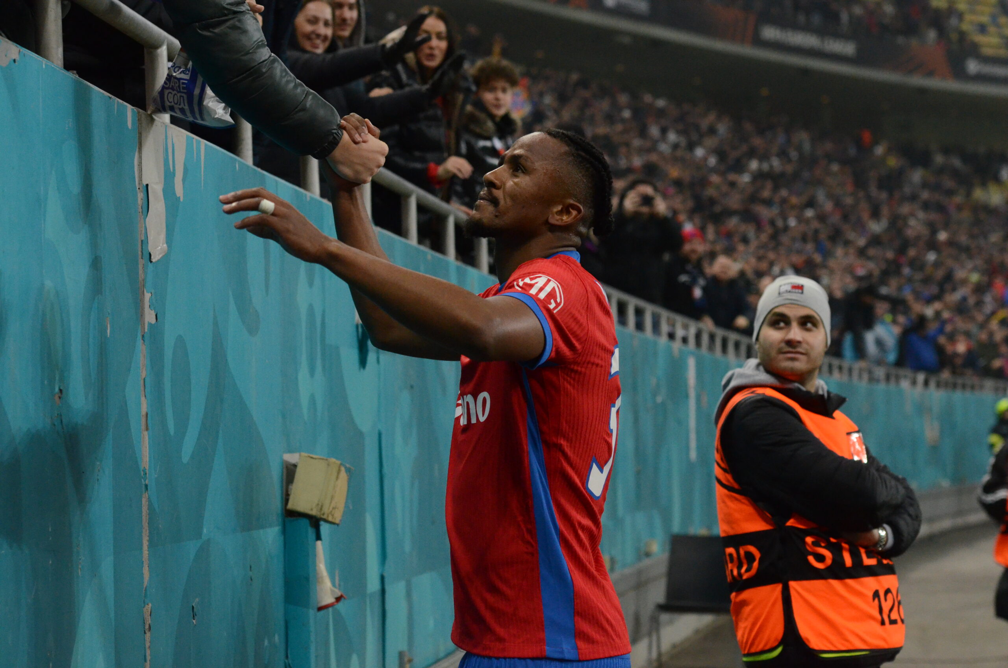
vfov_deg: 13.0
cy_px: 334
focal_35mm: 105
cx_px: 504
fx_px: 2934
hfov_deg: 19.5
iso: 3200
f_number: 4.5
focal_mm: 70
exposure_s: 1/1000
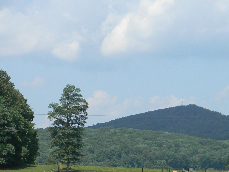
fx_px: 1085
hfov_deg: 12.0
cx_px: 170
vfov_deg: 9.0
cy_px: 139
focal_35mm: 164
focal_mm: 15.1
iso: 80
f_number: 4.5
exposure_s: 1/615
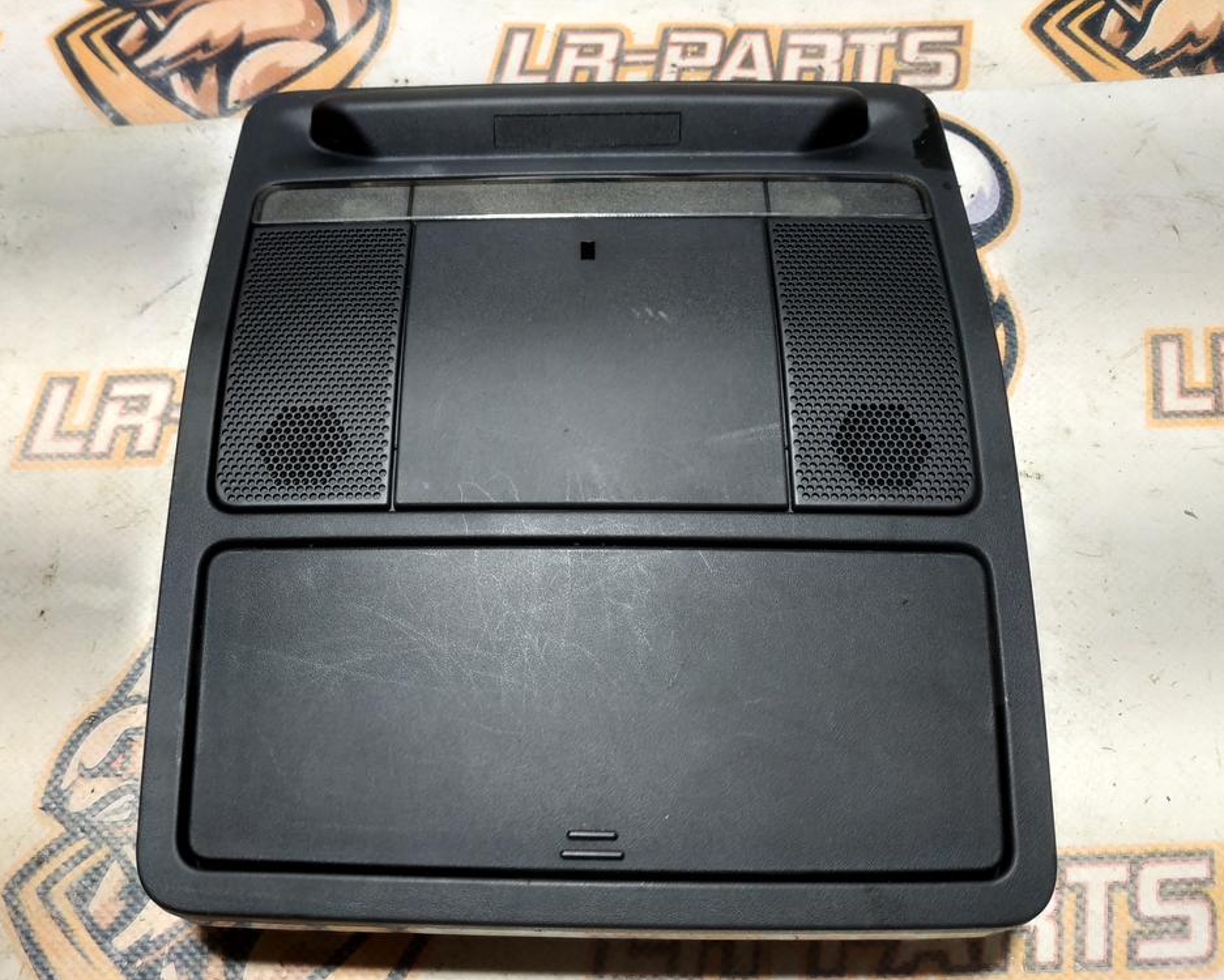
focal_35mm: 30
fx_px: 1087
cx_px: 523
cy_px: 464
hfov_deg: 58.5
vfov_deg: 48.5
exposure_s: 1/50
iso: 100
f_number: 1.9
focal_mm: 3.94
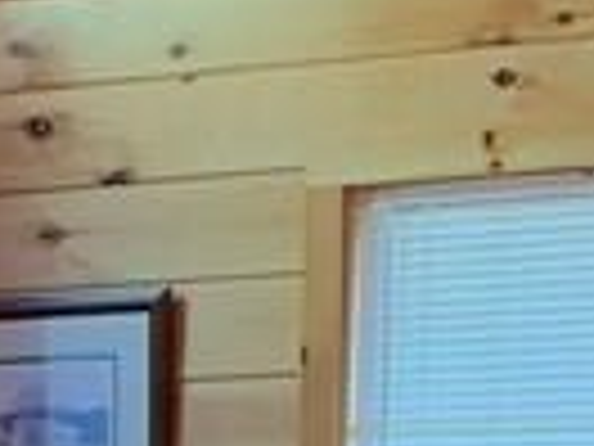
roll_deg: +1.0
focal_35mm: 202
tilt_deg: -9.6
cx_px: -522
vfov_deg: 6.8
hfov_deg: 9.3
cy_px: 1176
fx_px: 3466
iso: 400
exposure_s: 1/60
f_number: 1.8
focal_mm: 4.25
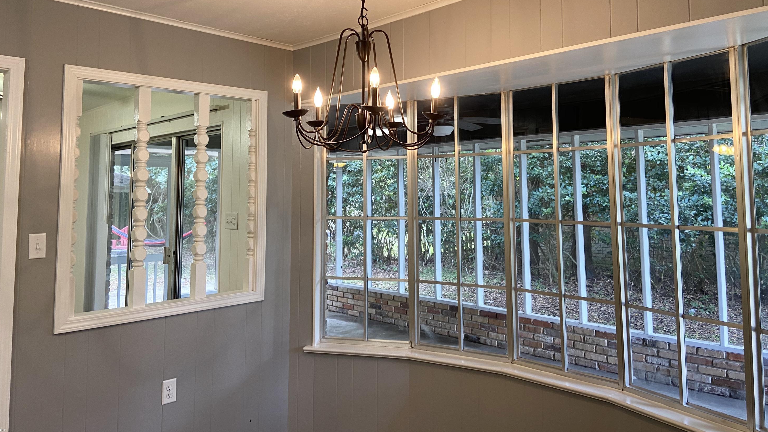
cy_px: 154
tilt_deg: +3.9
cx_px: 382
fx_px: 591
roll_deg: +0.4
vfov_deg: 39.8
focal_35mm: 29
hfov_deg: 66.1
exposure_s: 1/60
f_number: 1.8
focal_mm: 4.25
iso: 125
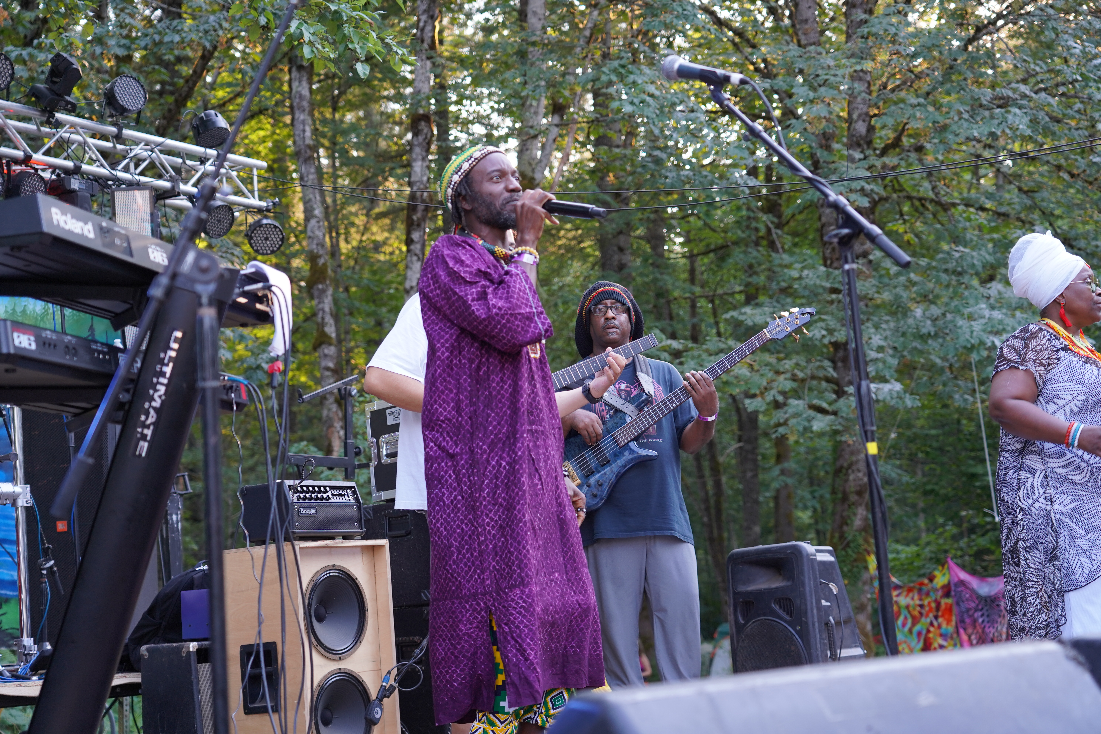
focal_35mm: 59
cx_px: 550
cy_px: 367
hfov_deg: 33.9
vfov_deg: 23.0
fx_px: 1804
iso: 500
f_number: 4
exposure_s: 1/160
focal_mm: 59
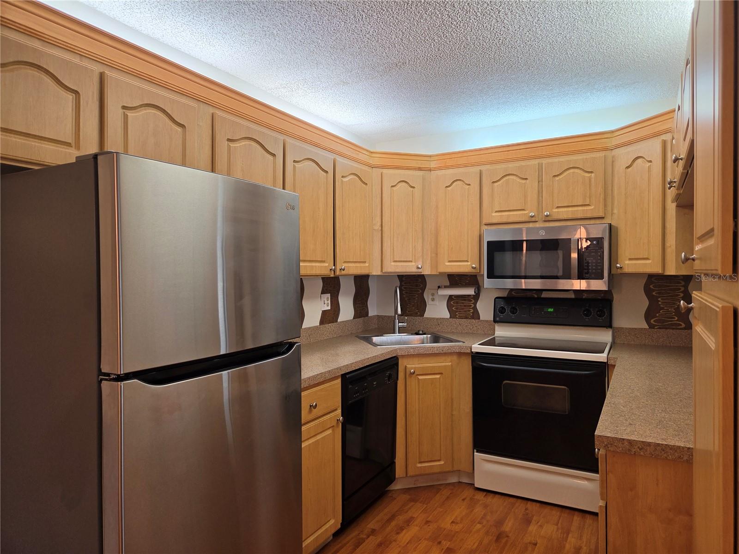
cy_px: 277
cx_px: 370
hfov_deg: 73.9
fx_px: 491
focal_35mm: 23
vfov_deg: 58.9
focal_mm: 5.4
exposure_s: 1/120
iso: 100
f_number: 1.8
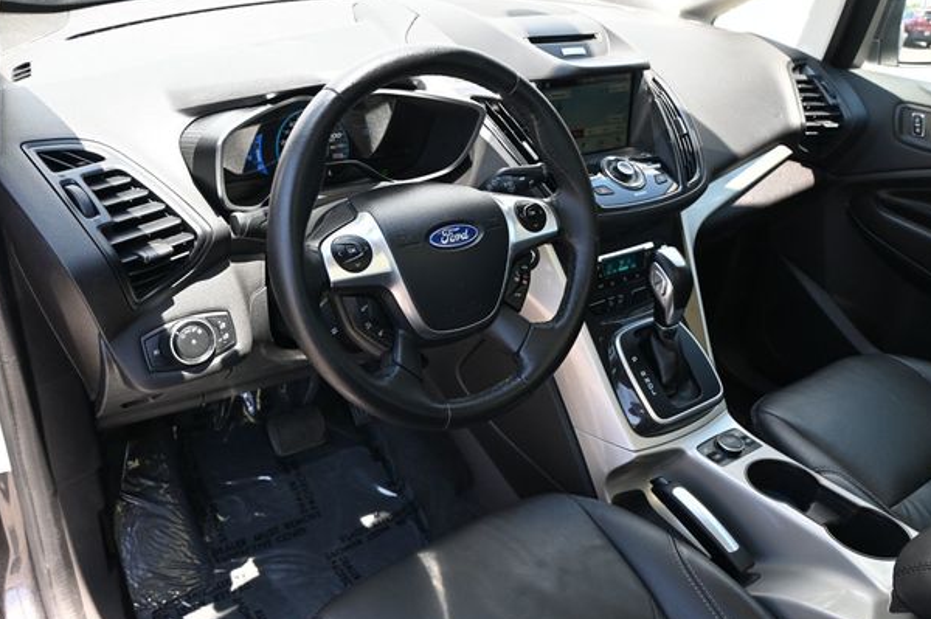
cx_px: 455
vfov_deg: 41.0
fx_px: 827
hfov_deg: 58.8
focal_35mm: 32
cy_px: 299
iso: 400
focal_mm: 20
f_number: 3.8
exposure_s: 1/160
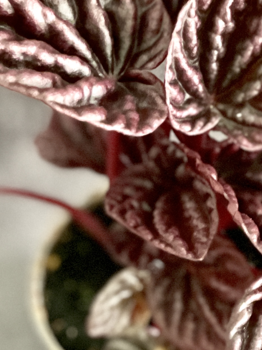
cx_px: 174
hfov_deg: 7.1
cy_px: 114
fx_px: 2110
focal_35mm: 209
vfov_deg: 9.5
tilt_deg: -52.2
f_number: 2.2
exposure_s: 1/34
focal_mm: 7.5
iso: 400
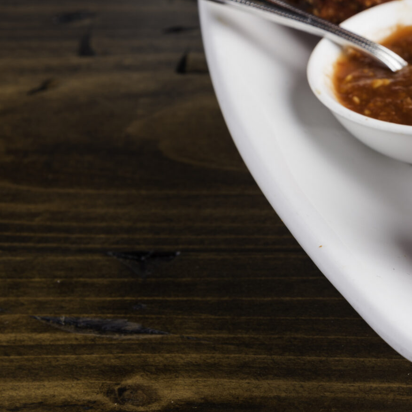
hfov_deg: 7.0
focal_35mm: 248
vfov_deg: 7.0
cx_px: 556
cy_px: 35
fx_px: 3339
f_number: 10
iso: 100
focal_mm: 100
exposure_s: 1/200
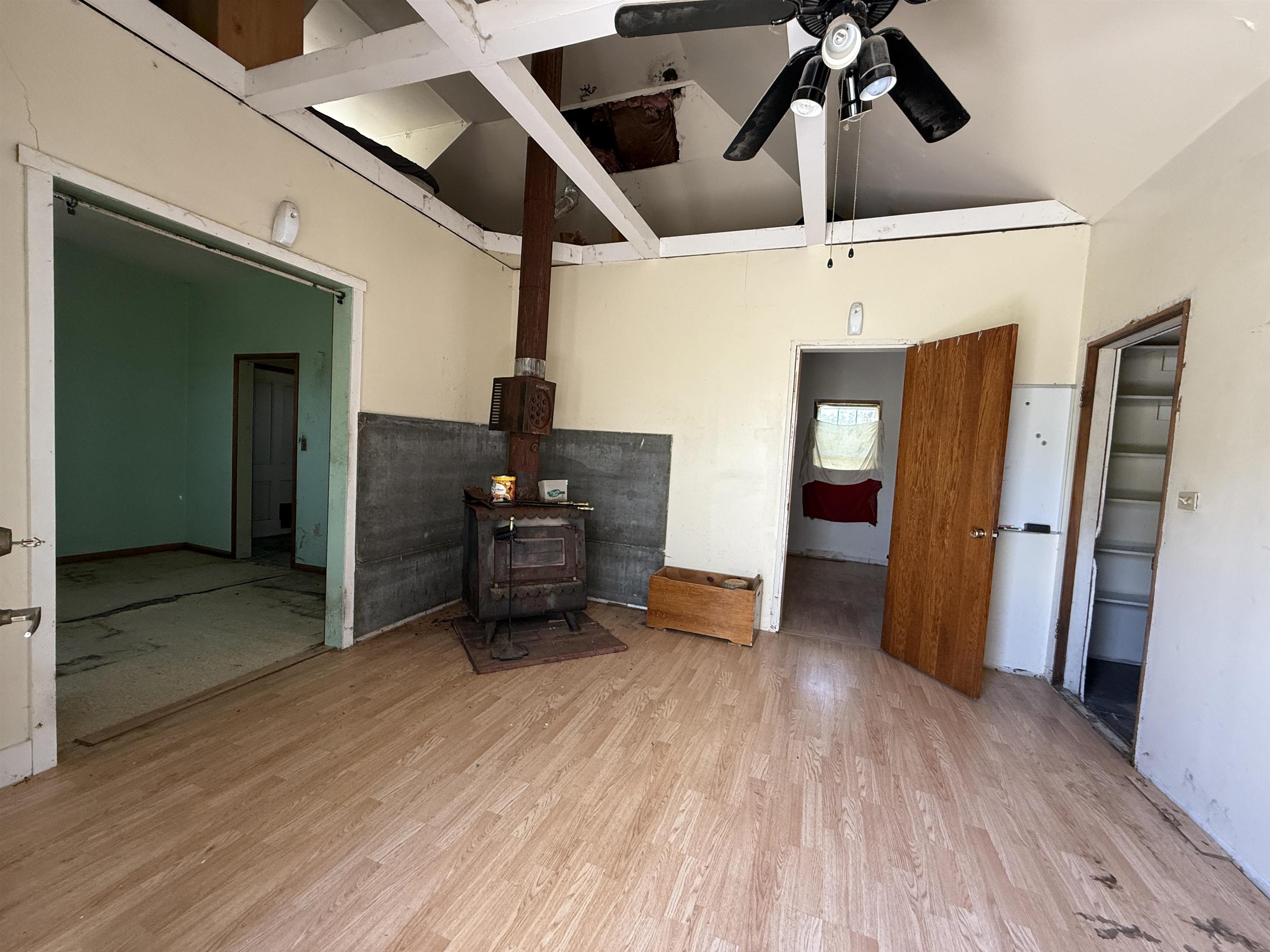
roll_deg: -2.8
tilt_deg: -1.7
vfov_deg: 85.7
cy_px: 476
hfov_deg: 102.1
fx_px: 514
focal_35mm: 14
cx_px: 635
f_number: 2.2
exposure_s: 1/99
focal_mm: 2.22
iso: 160
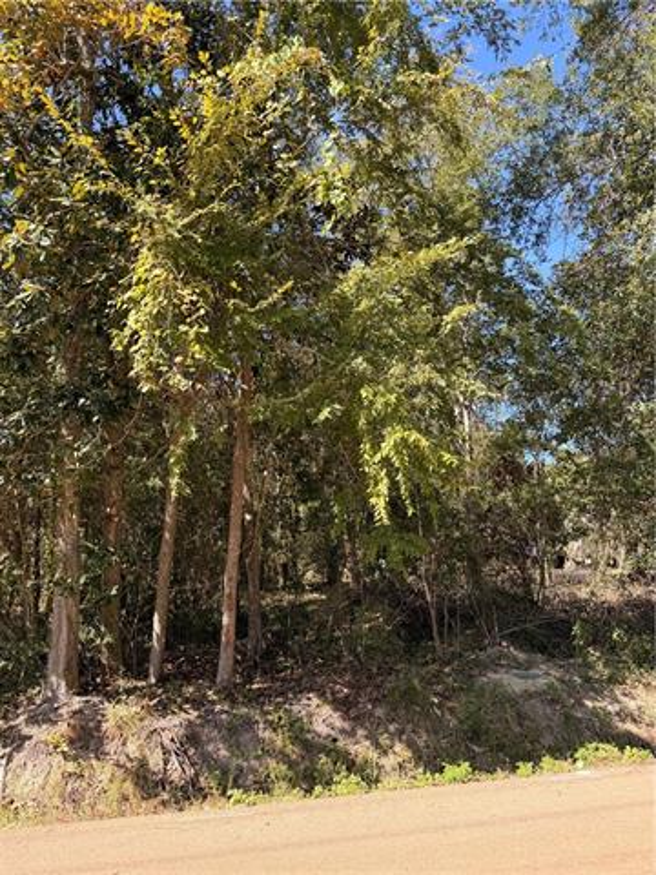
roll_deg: -0.3
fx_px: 606
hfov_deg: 56.8
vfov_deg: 71.6
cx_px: 328
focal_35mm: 24
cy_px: 438
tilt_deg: +10.4
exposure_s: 1/898
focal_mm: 6.76
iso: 100
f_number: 1.78
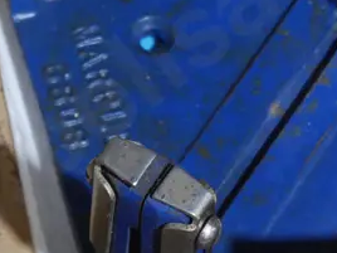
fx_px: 2229
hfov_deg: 8.6
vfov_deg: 6.5
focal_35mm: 229
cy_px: -43
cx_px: 306
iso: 1000
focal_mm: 30
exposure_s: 1/60
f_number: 5.4
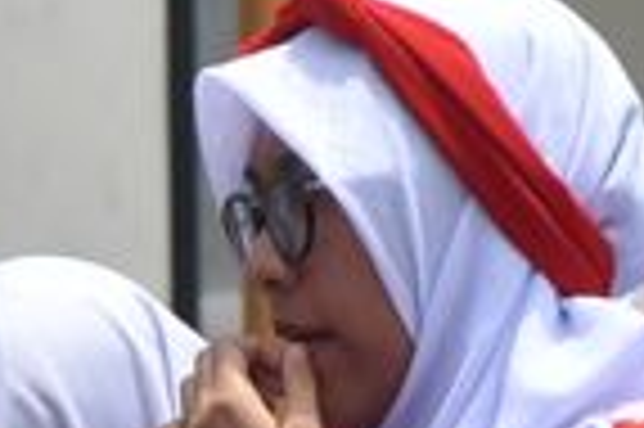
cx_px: -770
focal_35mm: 1131
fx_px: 20202
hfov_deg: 1.8
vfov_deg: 1.2
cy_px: 1029
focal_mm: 105
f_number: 5.6
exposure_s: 1/4000
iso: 400
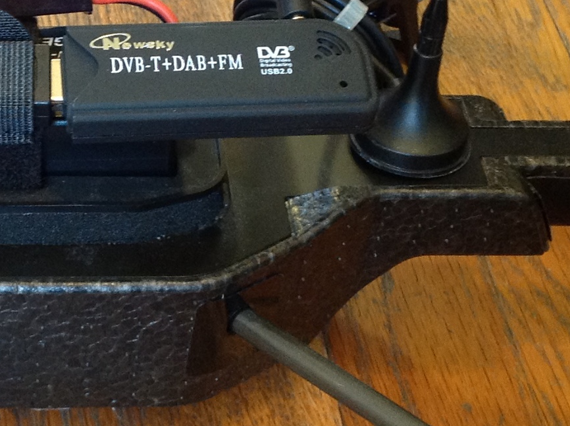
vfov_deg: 14.6
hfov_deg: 19.3
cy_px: 117
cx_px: 112
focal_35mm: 101
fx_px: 1661
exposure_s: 1/15
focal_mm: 4.28
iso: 200
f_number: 2.4
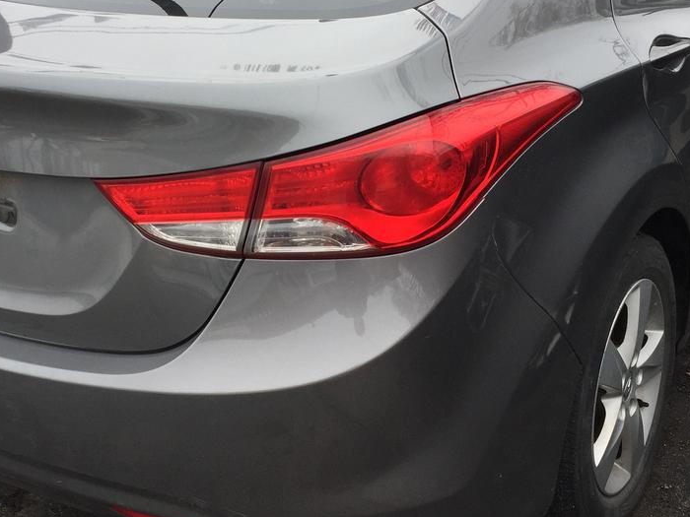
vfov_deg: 27.4
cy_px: 196
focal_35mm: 53
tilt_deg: -20.2
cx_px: 338
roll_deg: +4.1
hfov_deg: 36.2
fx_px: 1056
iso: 32
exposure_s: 1/659
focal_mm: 4.15
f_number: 2.2
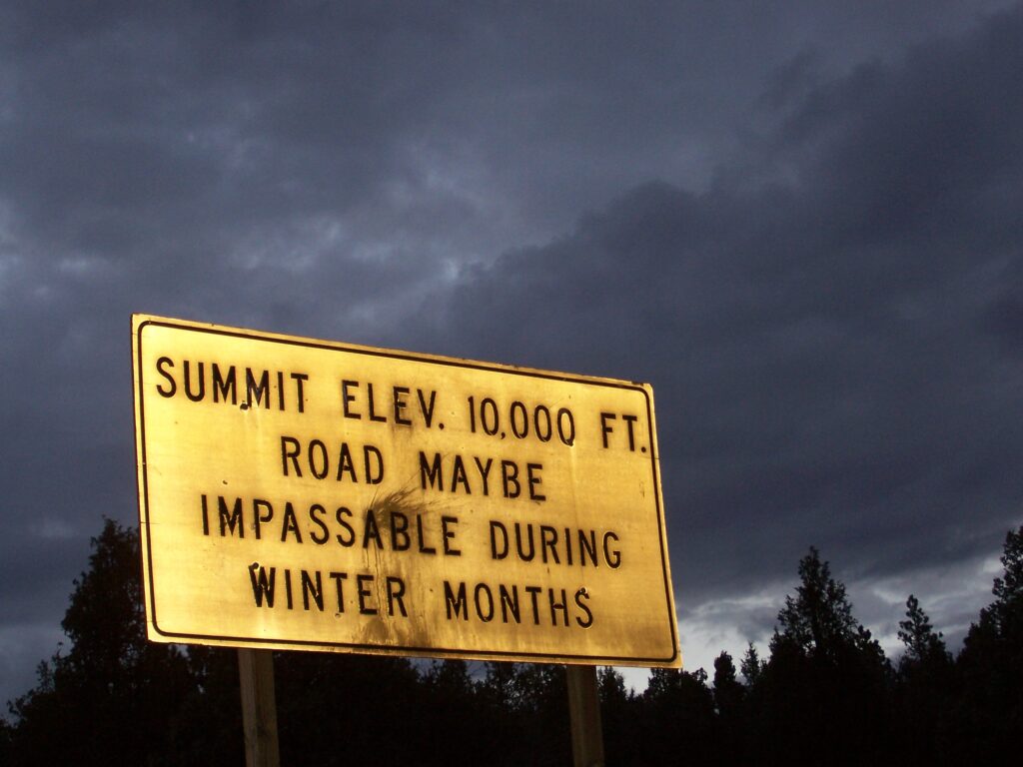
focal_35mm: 82
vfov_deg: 18.0
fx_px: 2423
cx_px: 512
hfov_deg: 23.8
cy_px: 384
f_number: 4.1
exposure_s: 1/90
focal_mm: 13.5
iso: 125
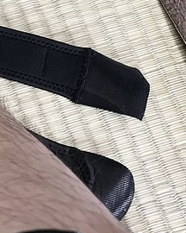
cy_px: 41
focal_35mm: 81
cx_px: -106
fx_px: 557
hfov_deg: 16.9
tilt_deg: -73.1
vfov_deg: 23.2
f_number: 1.8
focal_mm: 3.99
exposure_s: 1/17
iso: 40
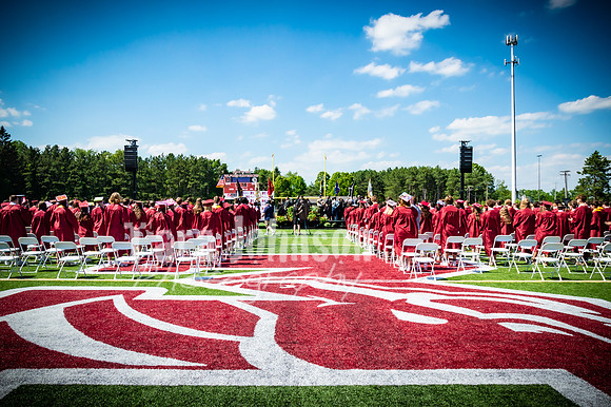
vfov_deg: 50.4
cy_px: 204
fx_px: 433
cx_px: 306
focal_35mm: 26
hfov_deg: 70.5
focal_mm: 17
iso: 200
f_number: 7.1
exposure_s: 1/1600
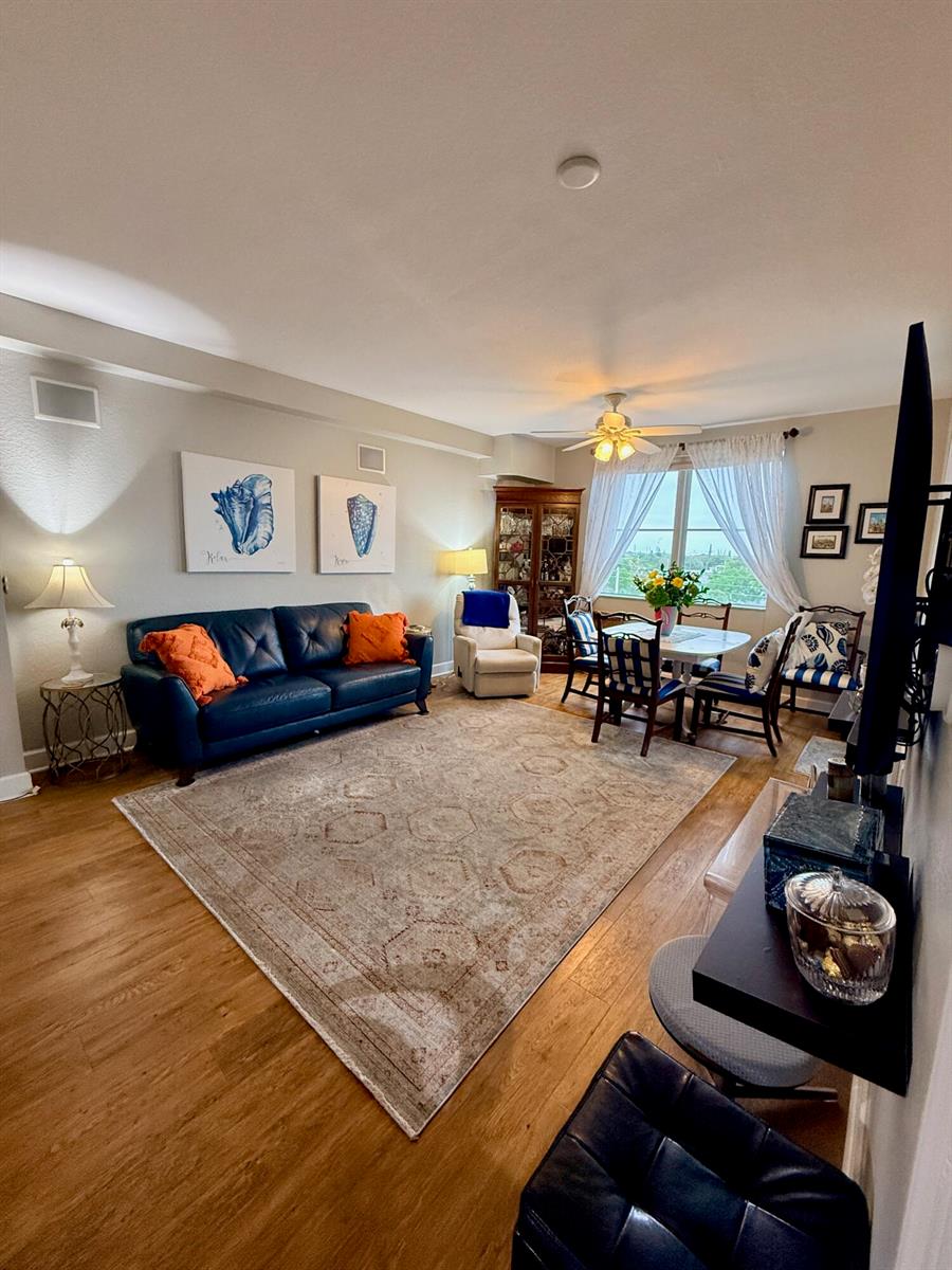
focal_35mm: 14
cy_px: 635
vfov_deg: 102.1
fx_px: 513
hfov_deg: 85.7
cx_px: 476
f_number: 2.2
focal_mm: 2.22
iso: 400
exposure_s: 1/120
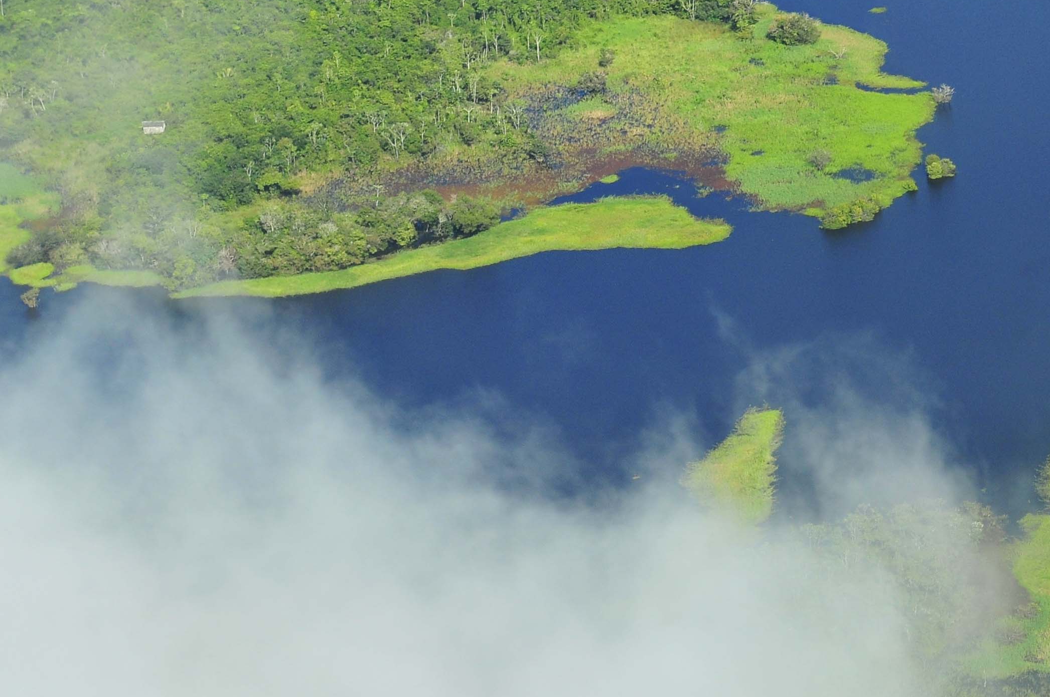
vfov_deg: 8.1
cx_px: 1035
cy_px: 66
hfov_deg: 12.0
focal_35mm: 169
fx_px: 4924
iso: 200
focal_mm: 55
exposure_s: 1/320
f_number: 9
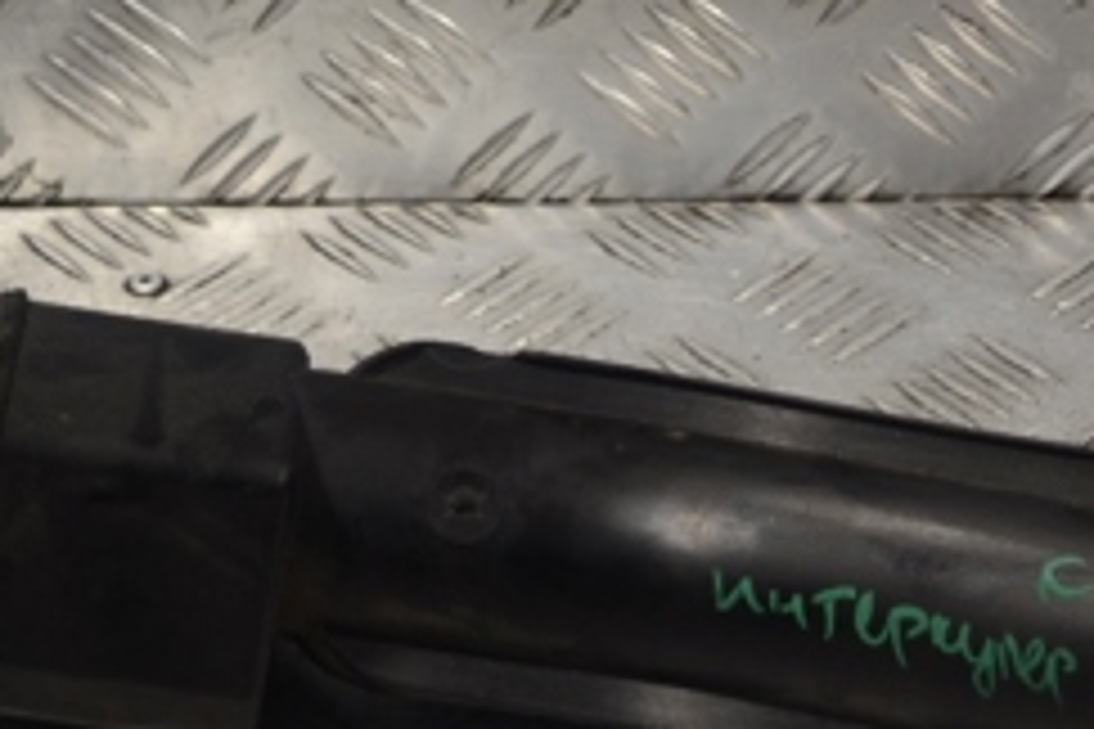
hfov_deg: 14.8
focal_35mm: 138
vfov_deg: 9.9
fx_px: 4203
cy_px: 288
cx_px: 725
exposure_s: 1/50
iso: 100
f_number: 5
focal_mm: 35
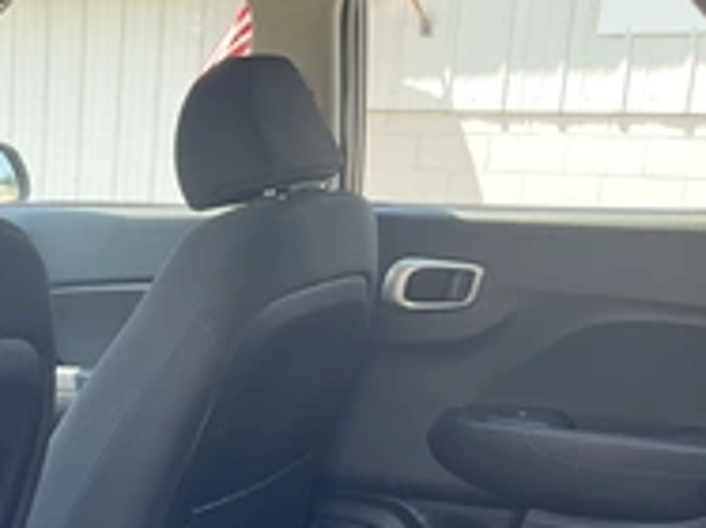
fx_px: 1264
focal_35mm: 62
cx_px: 4
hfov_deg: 29.2
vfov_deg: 23.1
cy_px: 456
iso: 32
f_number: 1.8
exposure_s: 1/134
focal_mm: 3
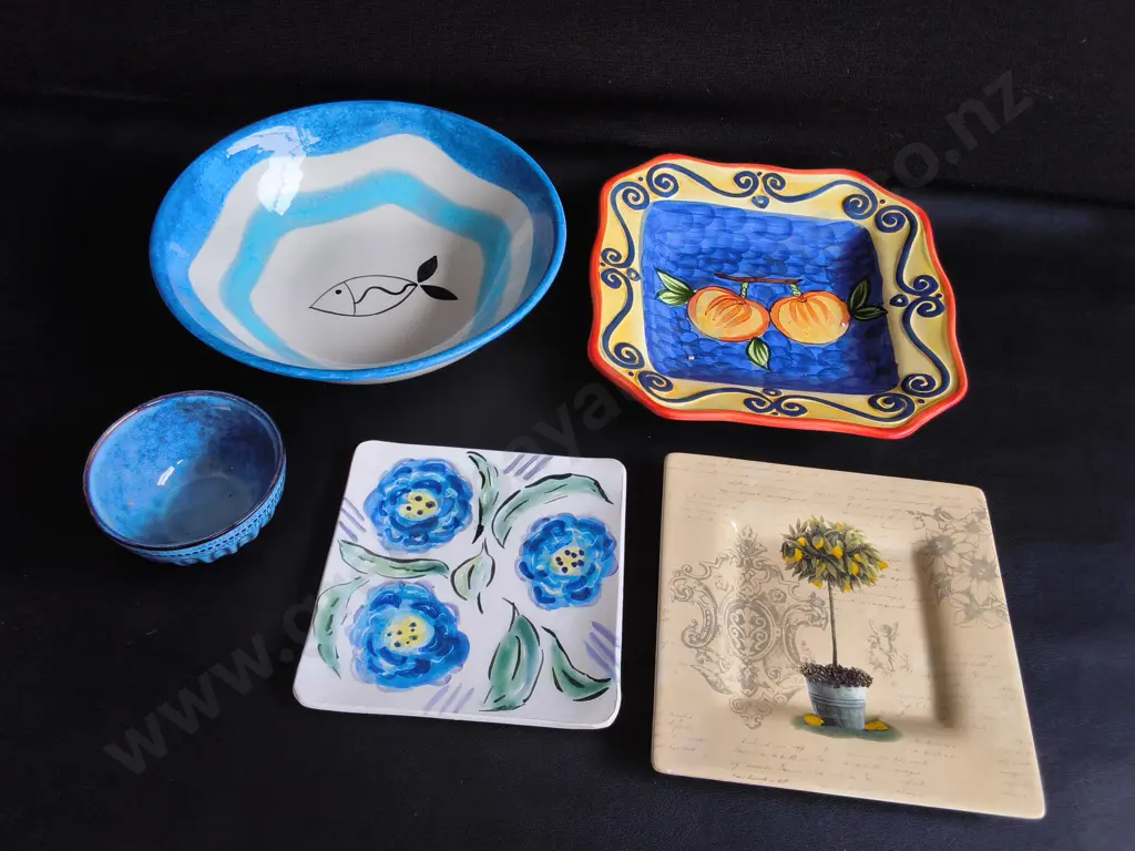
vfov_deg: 51.4
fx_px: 885
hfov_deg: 65.3
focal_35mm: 27
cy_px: 426
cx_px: 568
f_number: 2
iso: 50
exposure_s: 1/100
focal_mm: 2.87
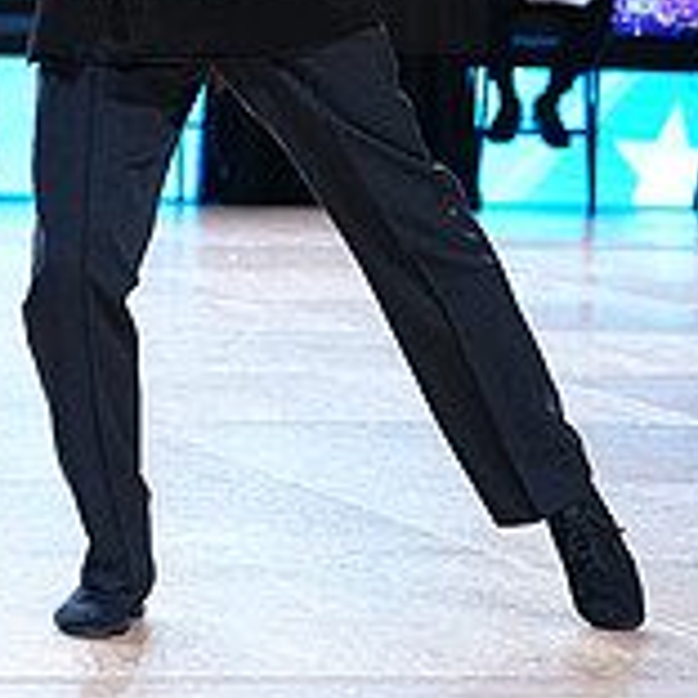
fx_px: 5042
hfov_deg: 7.9
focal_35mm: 221
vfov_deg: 7.9
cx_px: -128
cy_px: -94
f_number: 4
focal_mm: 70
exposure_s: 1/400
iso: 2000
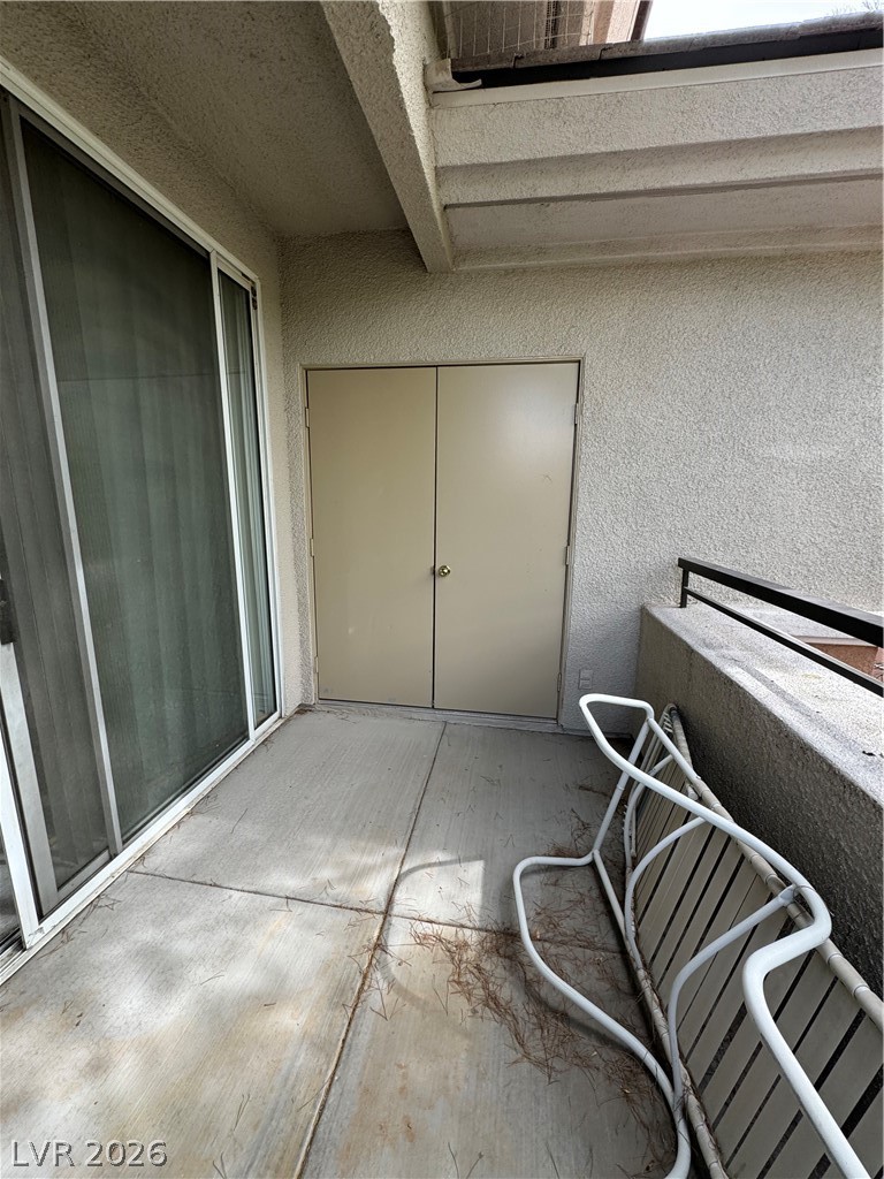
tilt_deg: -11.5
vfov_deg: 102.1
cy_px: 590
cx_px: 442
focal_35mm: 14
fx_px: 477
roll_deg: +0.2
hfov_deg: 85.7
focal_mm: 2.22
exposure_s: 1/117
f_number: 2.2
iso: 40
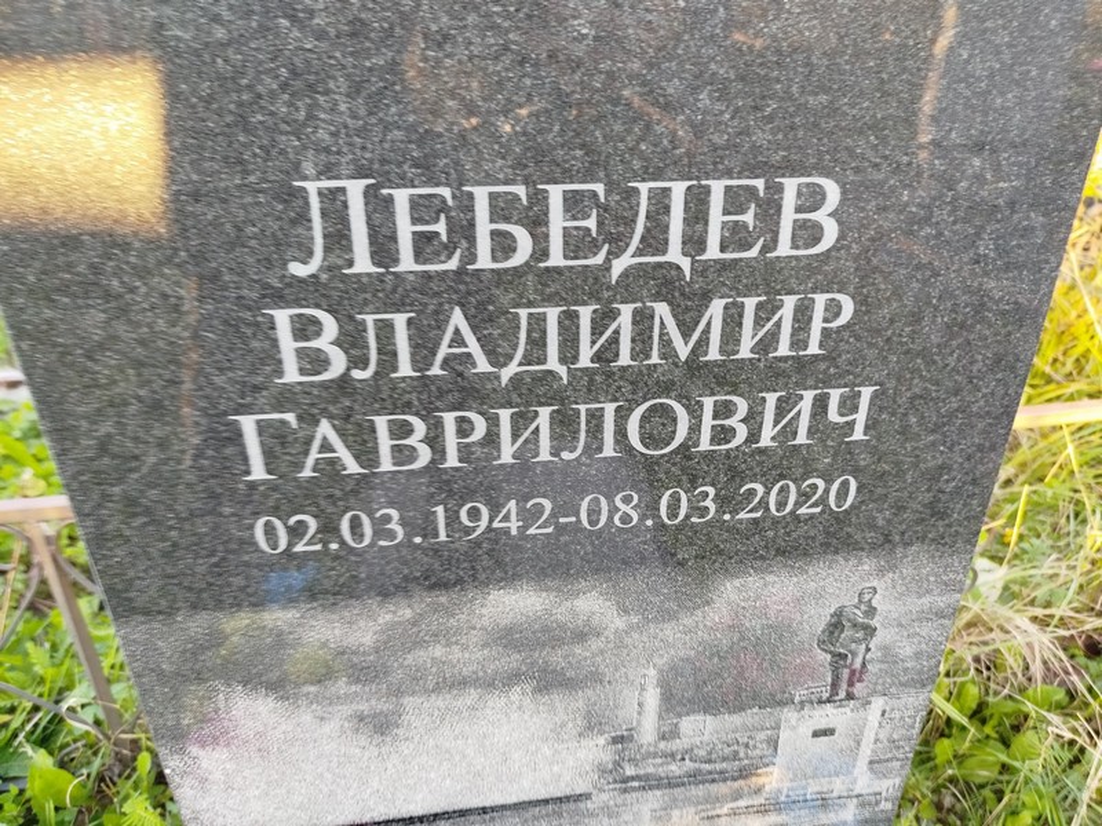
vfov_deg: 56.8
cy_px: 413
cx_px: 551
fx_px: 764
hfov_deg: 71.6
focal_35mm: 24
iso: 160
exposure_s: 1/50
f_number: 1.7
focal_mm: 5.31
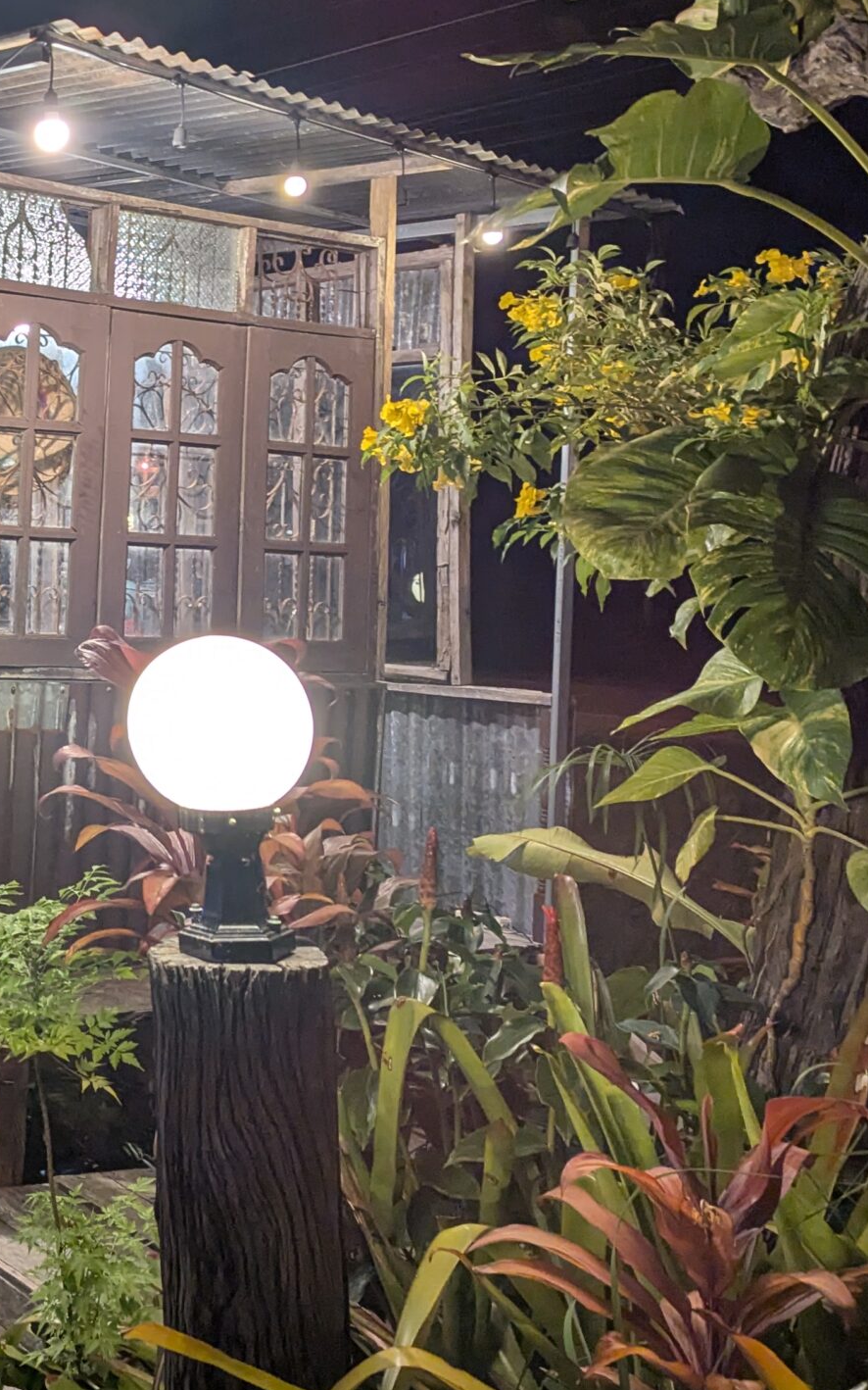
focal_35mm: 46
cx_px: -186
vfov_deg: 43.1
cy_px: 506
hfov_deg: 25.1
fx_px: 1741
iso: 362
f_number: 1.85
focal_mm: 6.81
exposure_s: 1/50
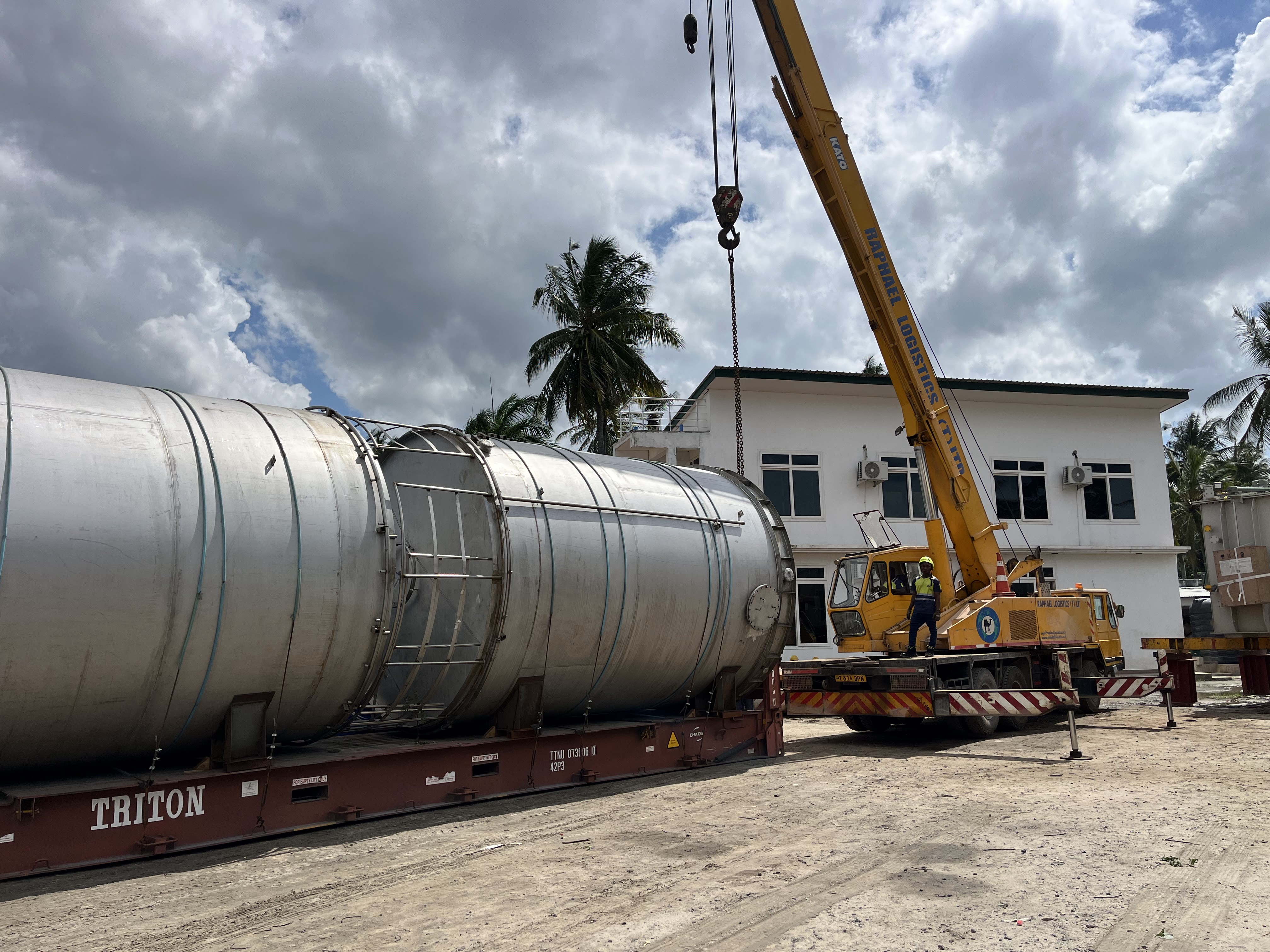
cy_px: 476
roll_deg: +0.8
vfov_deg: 53.1
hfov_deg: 67.3
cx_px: 635
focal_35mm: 26
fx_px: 954
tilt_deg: +9.0
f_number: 1.6
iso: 50
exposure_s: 1/10870
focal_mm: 5.1
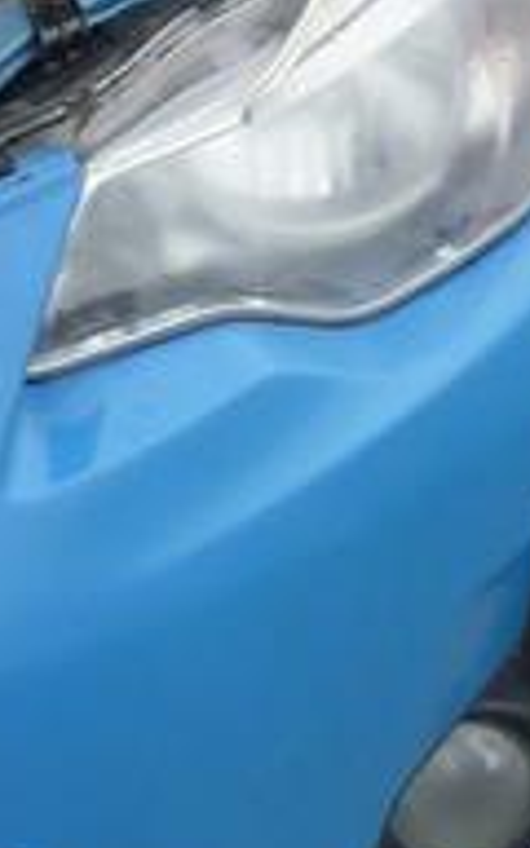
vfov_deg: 11.3
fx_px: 4091
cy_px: -504
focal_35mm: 177
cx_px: -963
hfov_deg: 6.8
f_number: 3.3
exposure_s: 1/100
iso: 80
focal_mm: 4.1
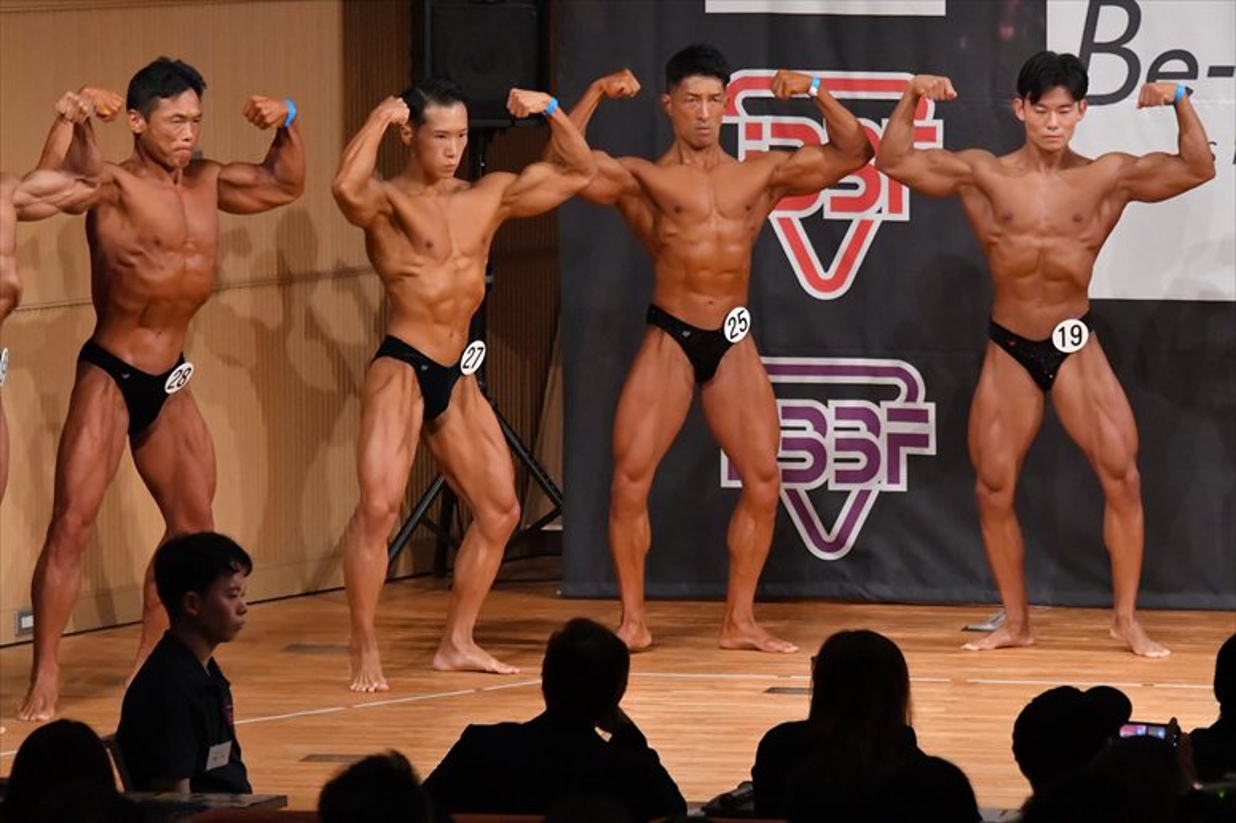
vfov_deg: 5.4
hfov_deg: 8.1
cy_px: 412
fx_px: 8751
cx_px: 618
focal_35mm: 255
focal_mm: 170
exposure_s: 1/400
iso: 9000
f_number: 5.6
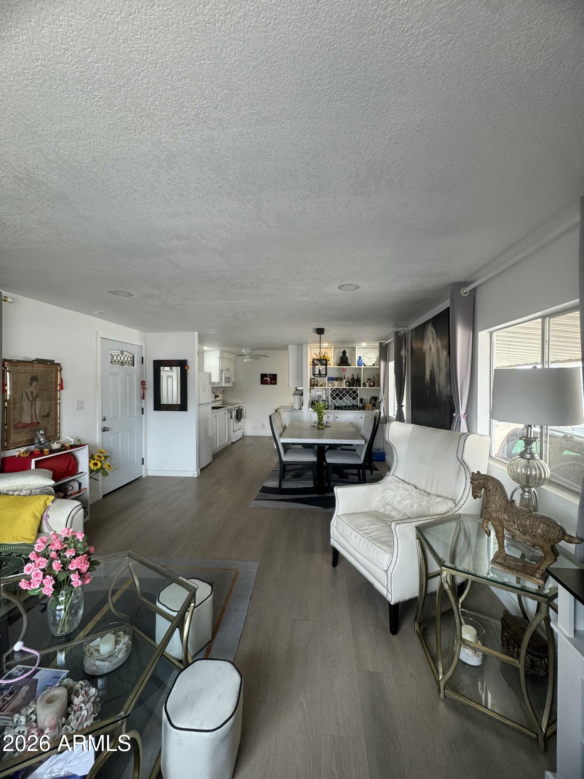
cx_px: 292
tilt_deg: -1.8
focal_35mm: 14
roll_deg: -0.5
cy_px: 390
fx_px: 315
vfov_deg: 102.1
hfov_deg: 85.7
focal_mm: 2.22
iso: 125
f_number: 2.2
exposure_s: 1/120
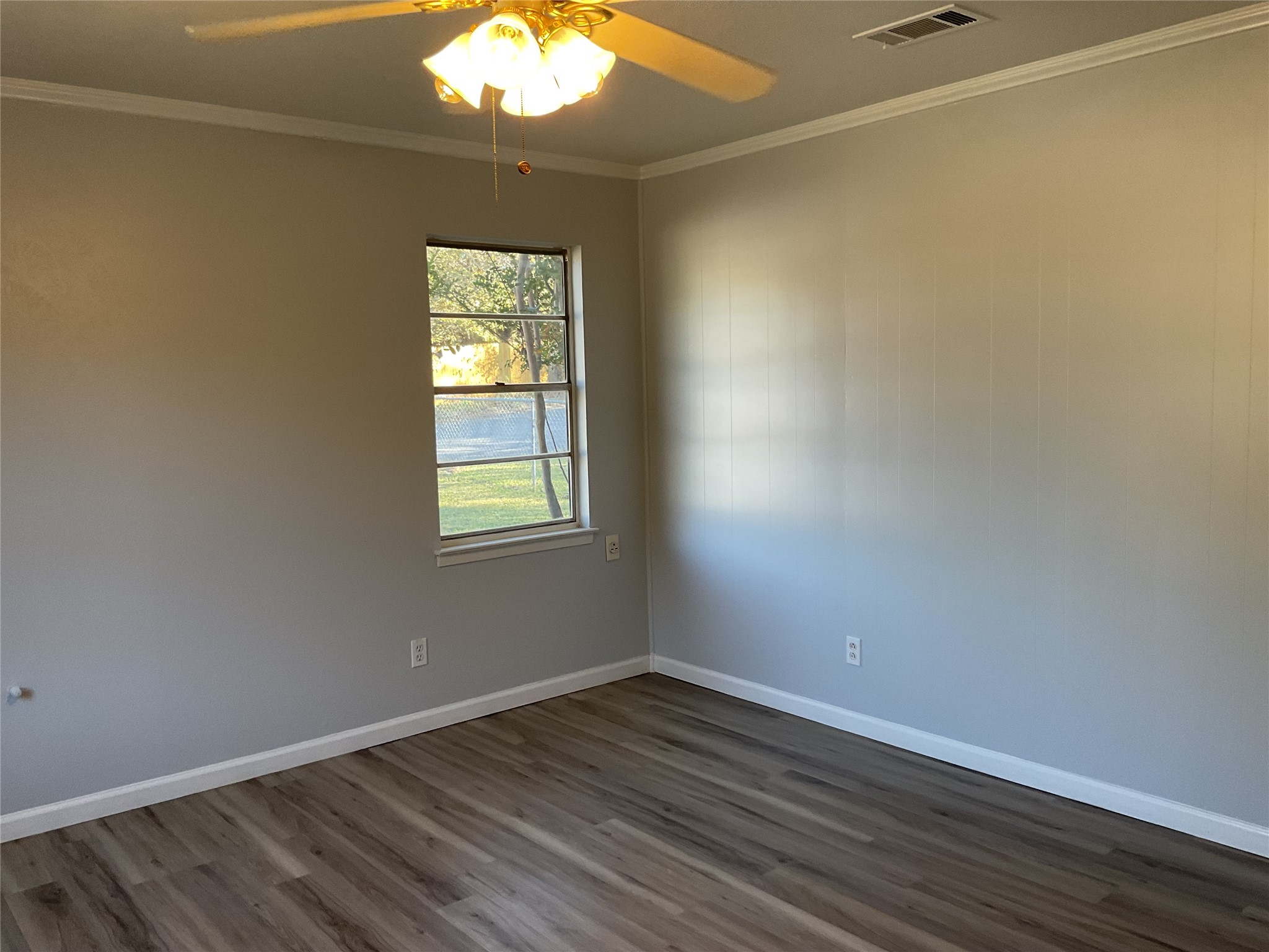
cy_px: 476
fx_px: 1063
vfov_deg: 48.2
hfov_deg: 61.7
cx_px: 634
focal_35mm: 29
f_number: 1.8
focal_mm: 3
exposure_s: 1/60
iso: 50
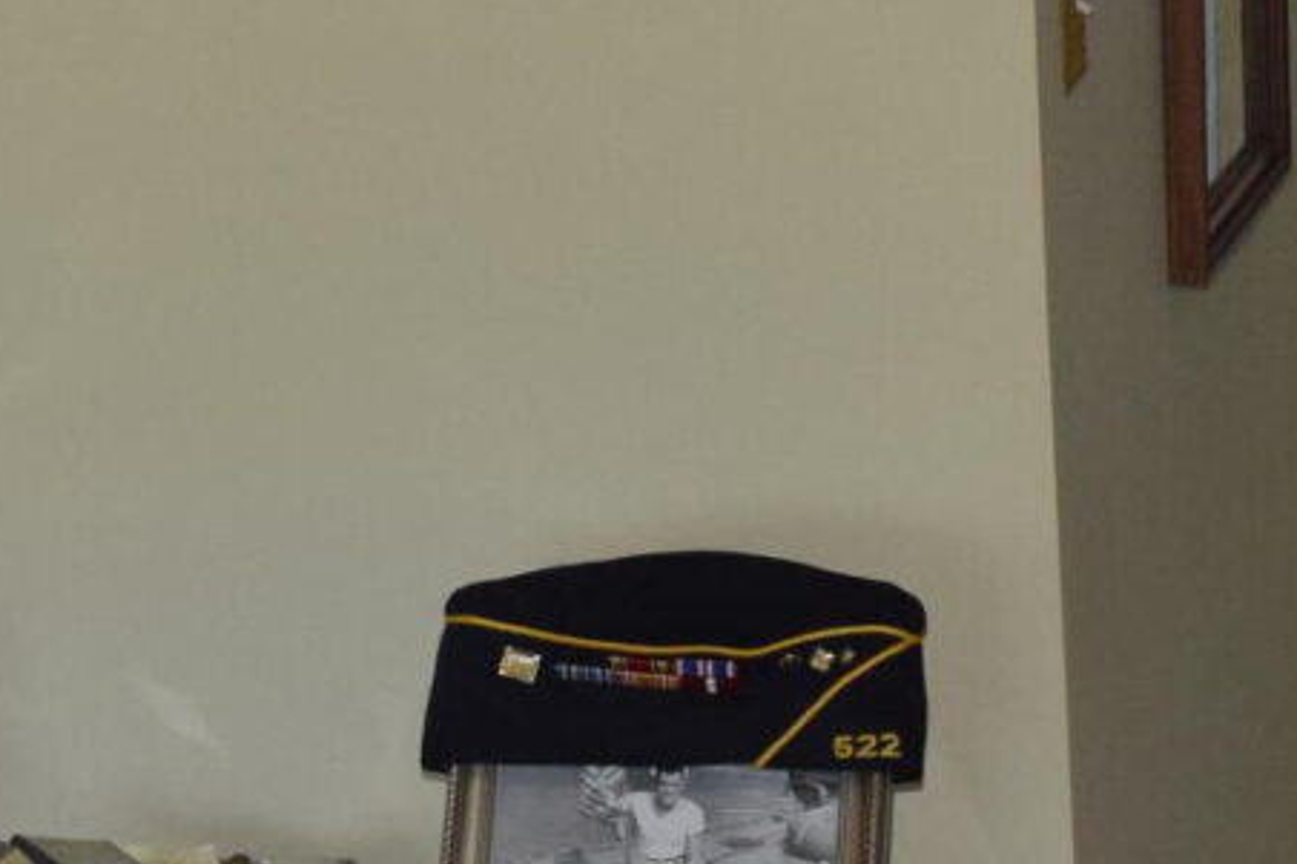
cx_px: 1472
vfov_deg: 8.7
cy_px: -521
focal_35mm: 153
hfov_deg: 13.1
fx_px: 5510
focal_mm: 18
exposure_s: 1/100
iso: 800
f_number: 5
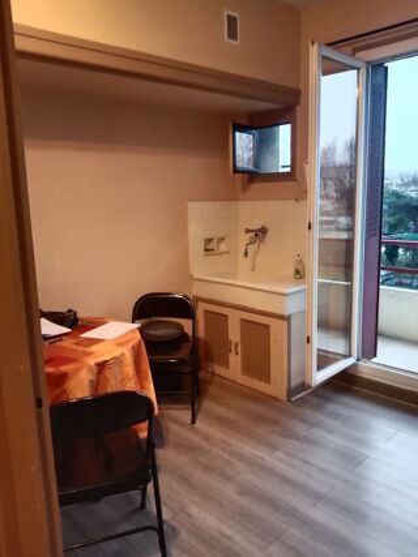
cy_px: 278
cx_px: 209
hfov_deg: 51.3
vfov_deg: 65.3
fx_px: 435
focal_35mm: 27
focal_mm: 3.65
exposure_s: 1/20
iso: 657
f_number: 2.2
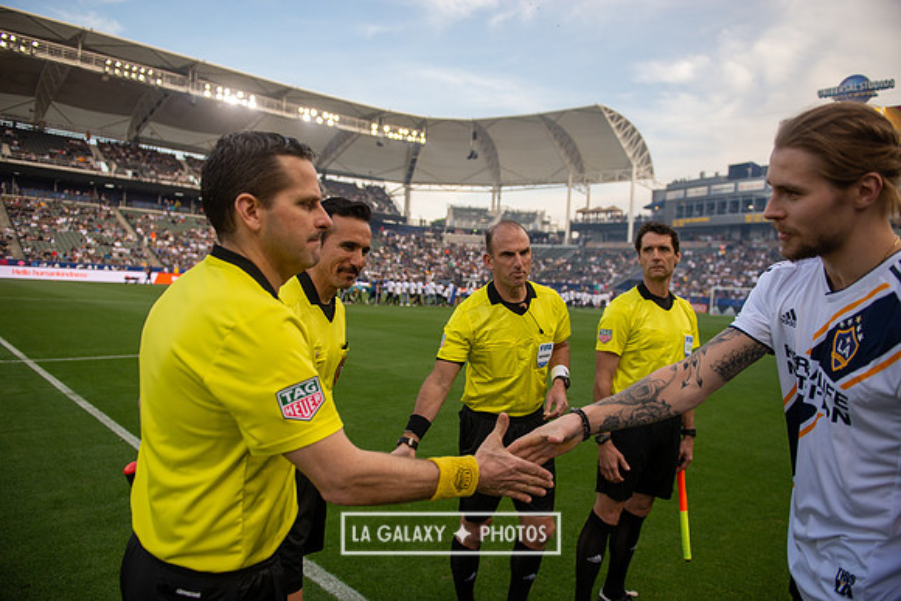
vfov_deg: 53.2
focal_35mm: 24
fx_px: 601
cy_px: 300
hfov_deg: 73.7
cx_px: 450
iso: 400
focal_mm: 24
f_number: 2.8
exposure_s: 1/1600
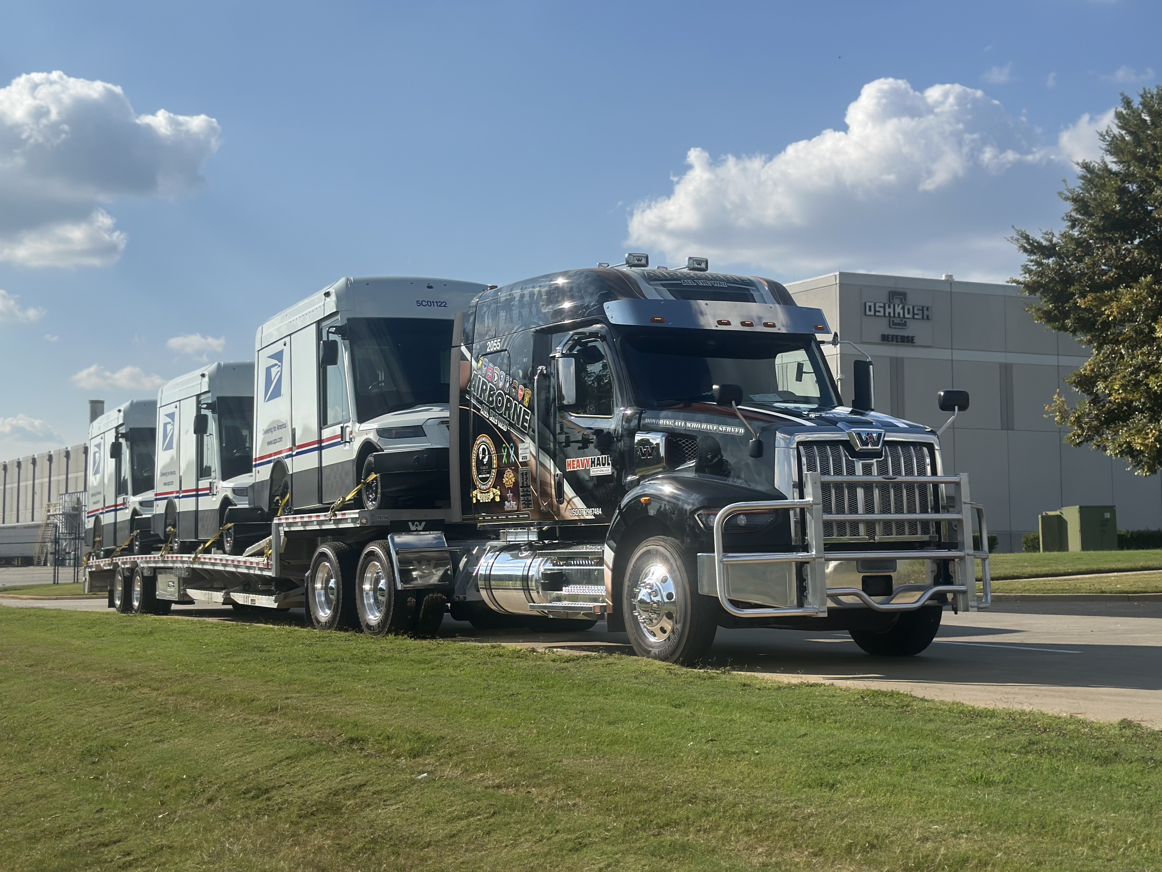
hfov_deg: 36.1
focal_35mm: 53
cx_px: 525
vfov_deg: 27.5
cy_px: 401
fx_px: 1779
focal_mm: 6.86
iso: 100
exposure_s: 1/6211
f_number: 1.78
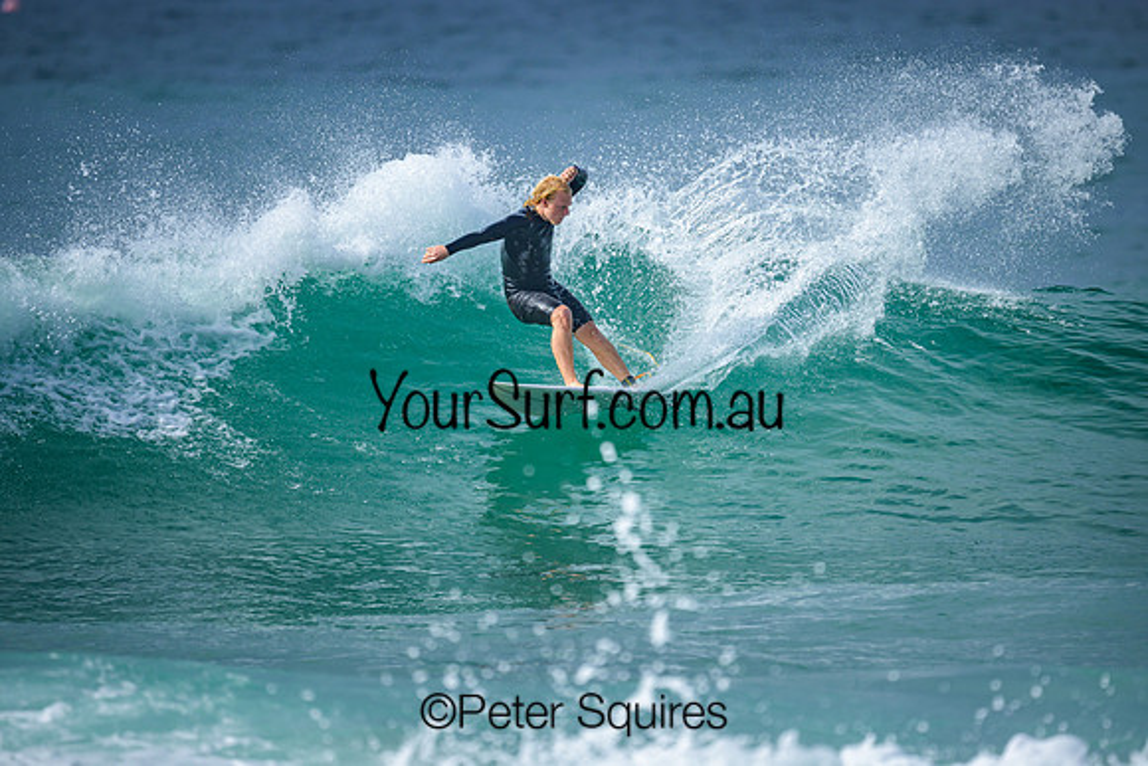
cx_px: 574
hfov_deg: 2.6
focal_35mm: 800
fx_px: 25516
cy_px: 383
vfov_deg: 1.7
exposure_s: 1/2000
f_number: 6.3
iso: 220
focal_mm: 800
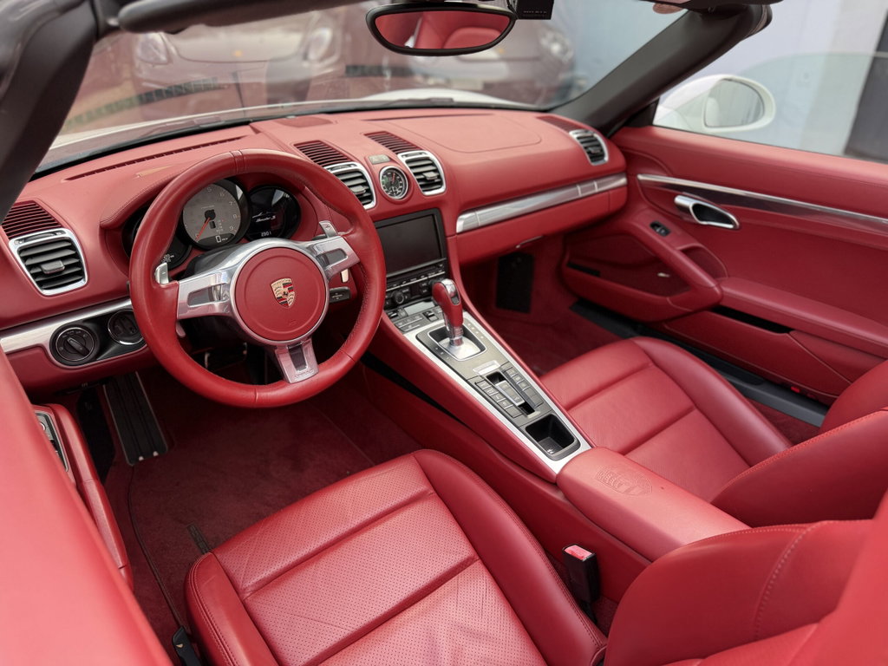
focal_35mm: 24
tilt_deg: -28.2
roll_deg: -2.1
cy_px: 333
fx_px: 616
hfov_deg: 71.6
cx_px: 444
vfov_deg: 56.8
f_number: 1.78
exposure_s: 1/255
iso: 80
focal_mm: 6.76
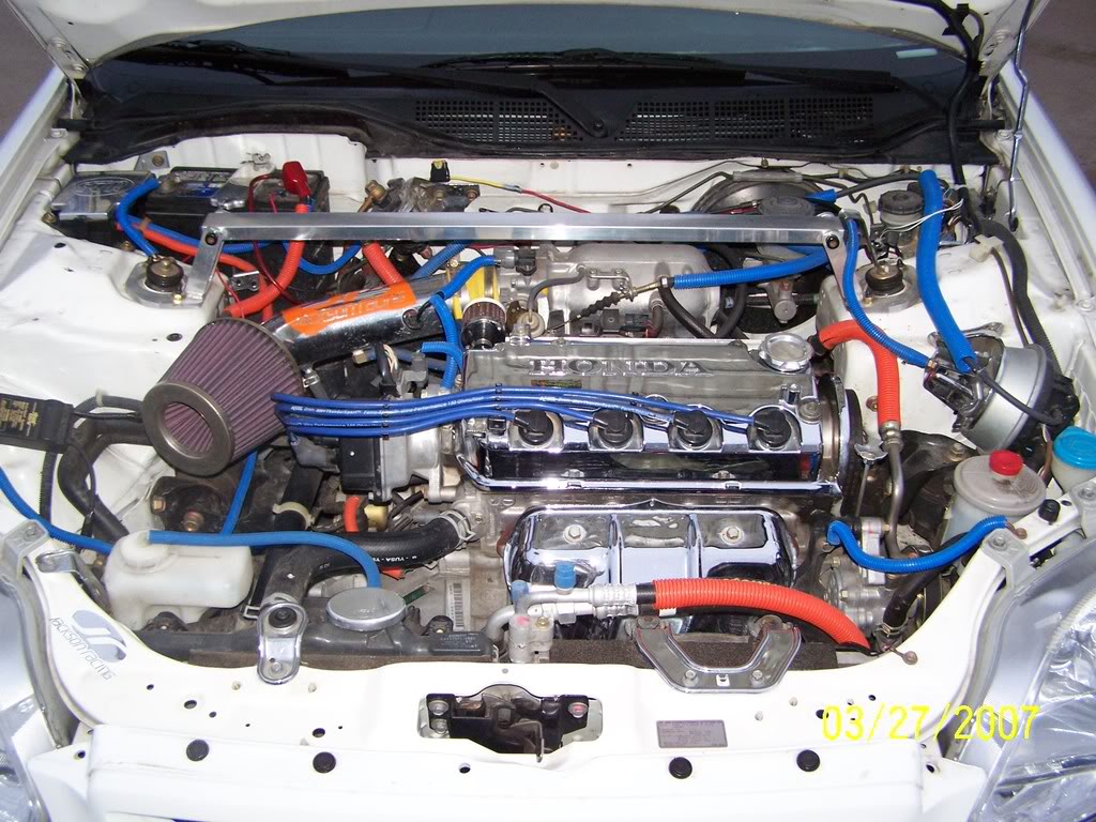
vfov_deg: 37.7
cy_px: 411
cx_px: 548
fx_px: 1203
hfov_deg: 49.0
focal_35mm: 38
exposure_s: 1/60
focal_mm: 6.3
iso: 160
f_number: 2.8
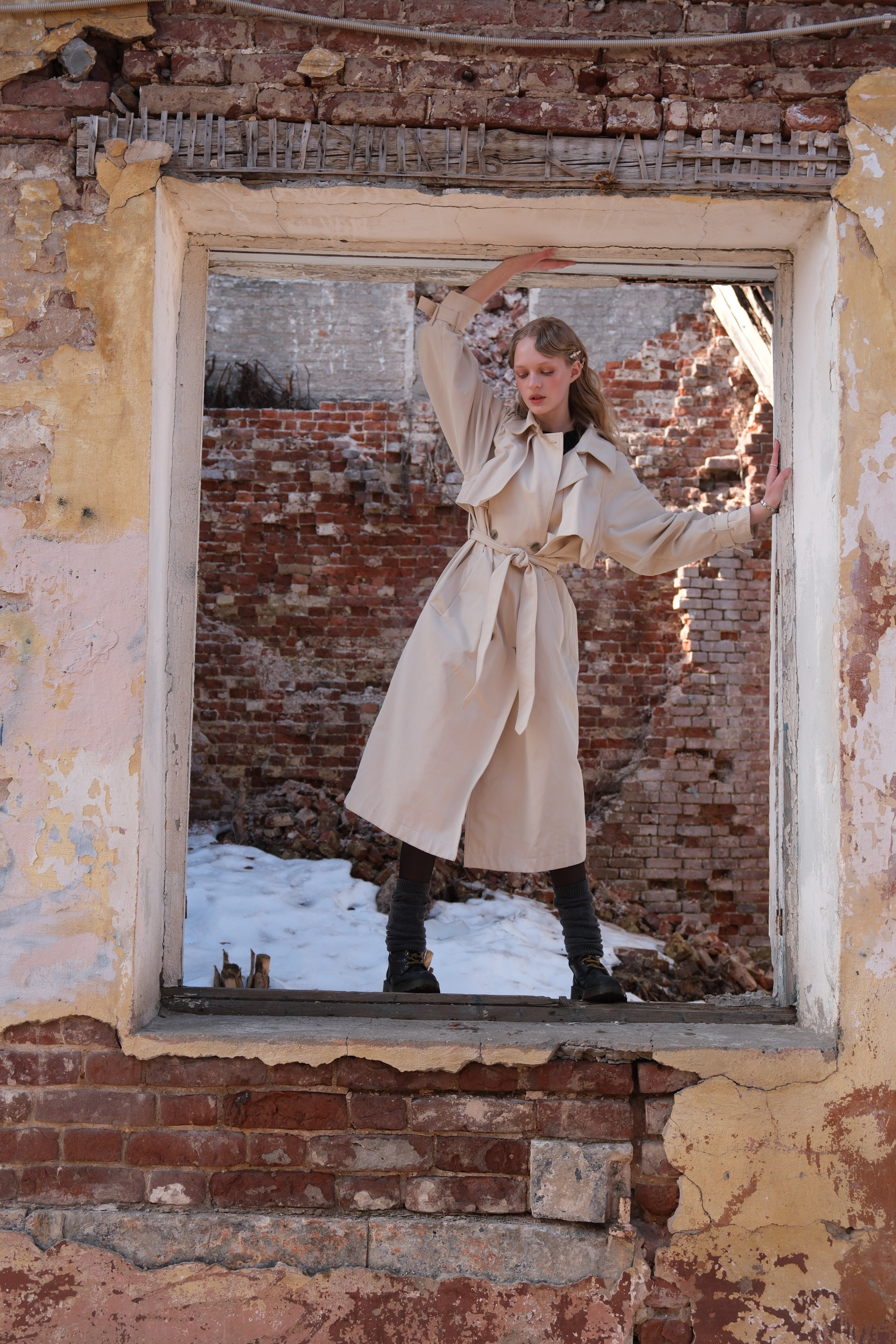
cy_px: 672
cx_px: 448
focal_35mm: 36
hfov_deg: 36.9
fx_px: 1344
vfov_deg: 53.1
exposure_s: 1/600
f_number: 3.4
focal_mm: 24.1
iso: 200
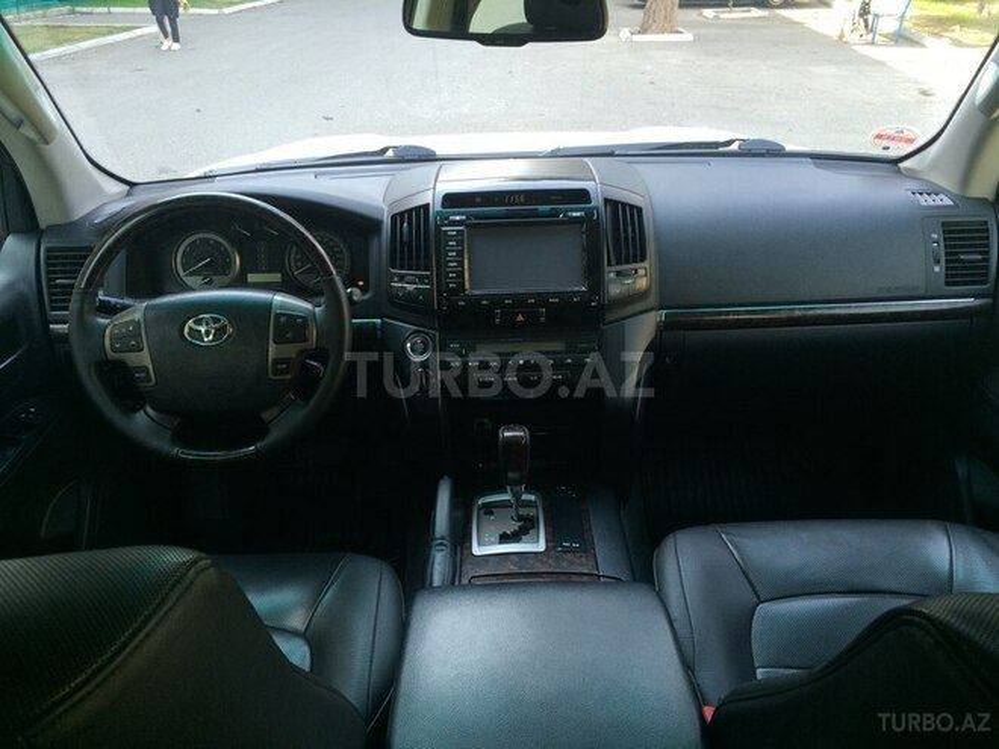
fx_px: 837
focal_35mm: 29
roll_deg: +0.6
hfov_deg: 61.7
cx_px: 500
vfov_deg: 48.2
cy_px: 374
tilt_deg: -27.6
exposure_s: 1/100
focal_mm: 4.15
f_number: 2.2
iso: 50
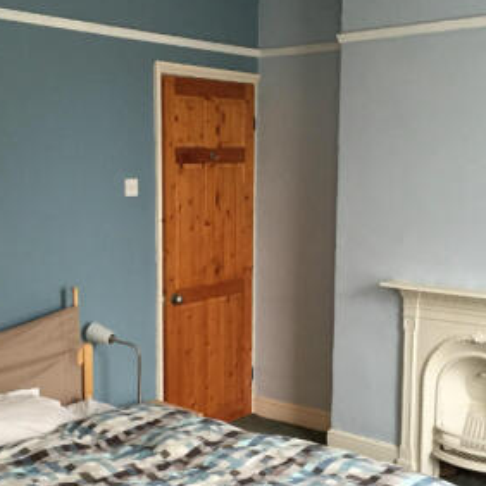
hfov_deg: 32.2
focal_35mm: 53
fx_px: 842
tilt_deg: -7.7
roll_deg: -0.6
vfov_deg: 32.1
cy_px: 284
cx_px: 216
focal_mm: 4.15
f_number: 2.2
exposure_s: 1/30
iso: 125
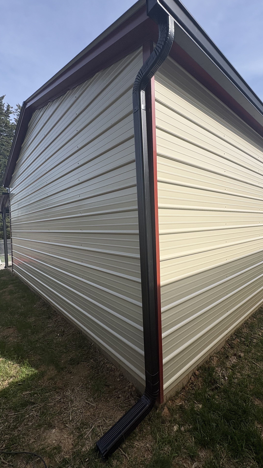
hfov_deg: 66.9
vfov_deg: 99.4
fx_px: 198
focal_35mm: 16
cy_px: 229
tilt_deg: -0.1
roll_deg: +2.1
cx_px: 145
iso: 50
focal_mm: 2.22
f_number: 2.2
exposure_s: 1/2208
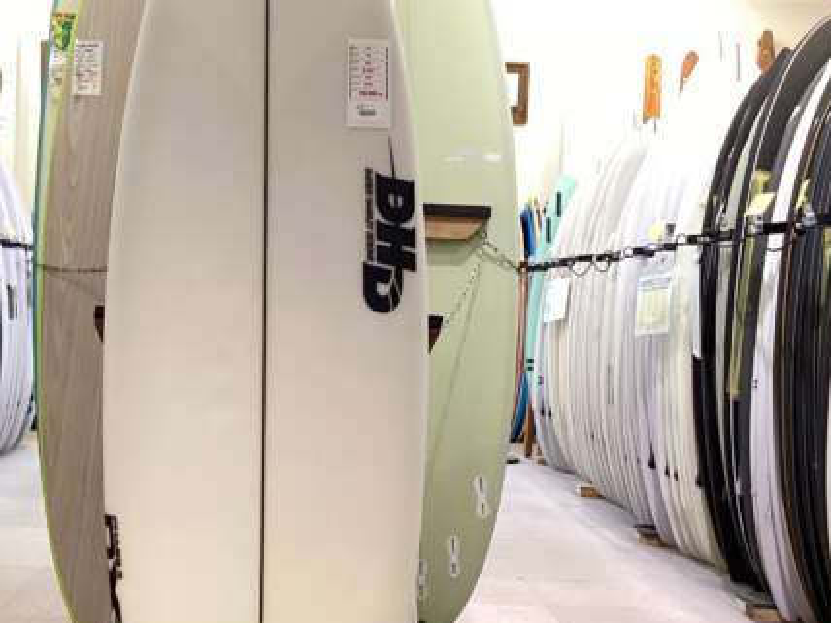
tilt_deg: -1.4
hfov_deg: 33.0
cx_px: 287
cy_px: 311
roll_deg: -0.7
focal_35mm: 58
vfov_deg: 25.2
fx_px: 1392
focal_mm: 3.3
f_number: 2.4
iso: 125
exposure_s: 1/50
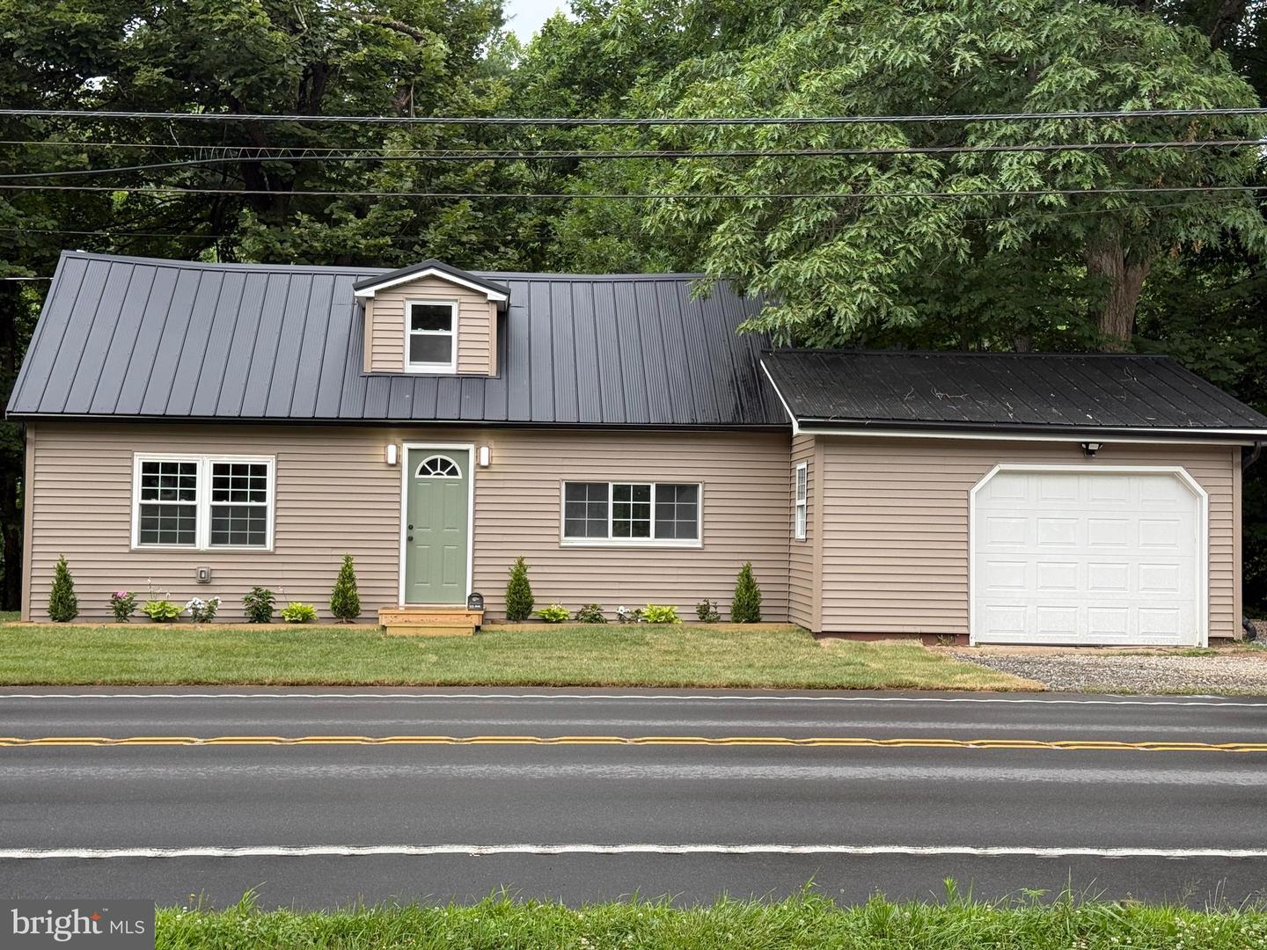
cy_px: 475
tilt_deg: +2.0
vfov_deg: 30.3
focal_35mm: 48
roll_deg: -0.1
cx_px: 634
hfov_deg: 39.7
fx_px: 1757
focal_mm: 6.76
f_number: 1.78
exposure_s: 1/274
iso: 64
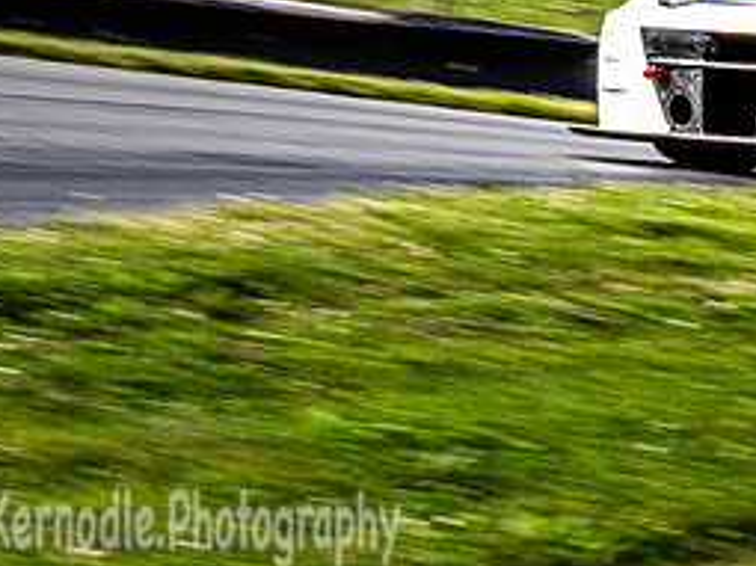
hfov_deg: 6.9
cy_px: -123
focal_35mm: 286
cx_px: 926
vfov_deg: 5.2
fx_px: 6243
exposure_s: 1/125
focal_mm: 57
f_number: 11
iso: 200
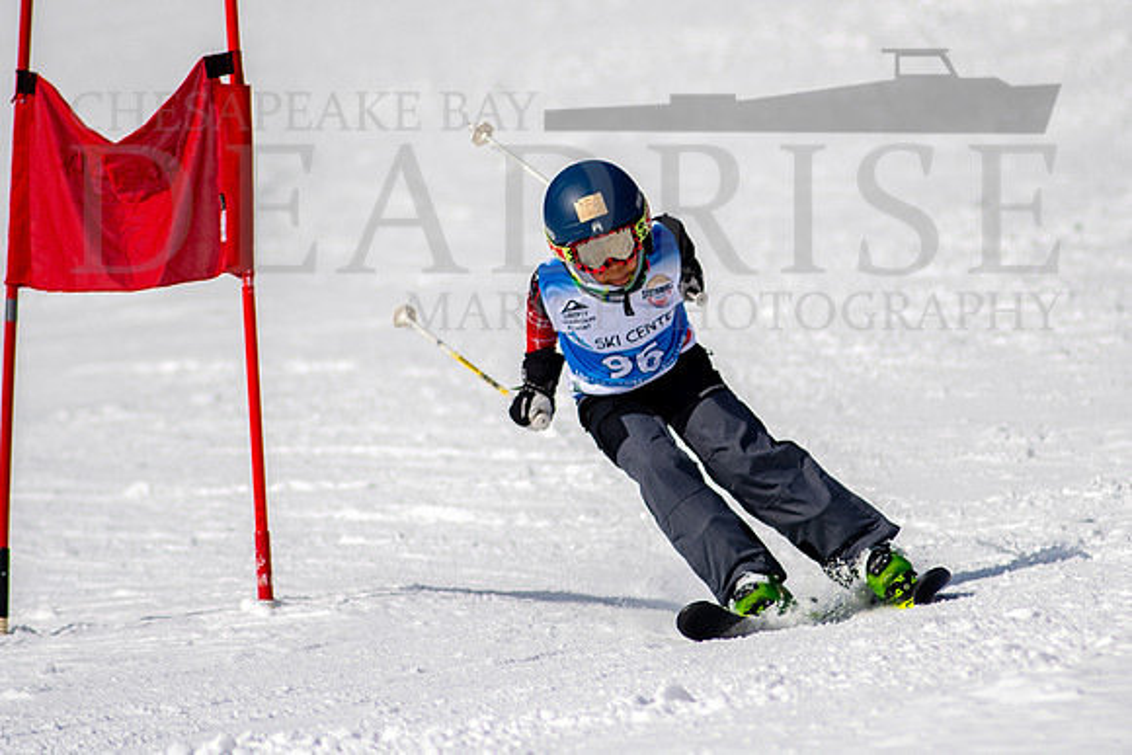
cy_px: 311
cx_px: 662
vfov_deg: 2.1
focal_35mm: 665
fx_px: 20901
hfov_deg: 3.1
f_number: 2.8
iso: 100
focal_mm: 300
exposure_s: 1/6400
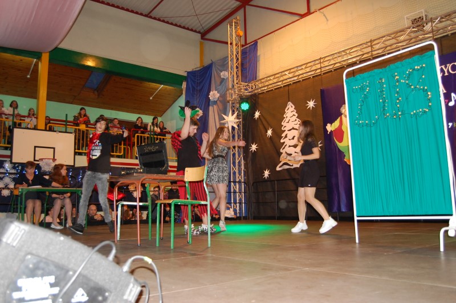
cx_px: 228
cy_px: 152
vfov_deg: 43.5
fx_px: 380
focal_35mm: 30
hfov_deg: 62.0
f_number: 3.8
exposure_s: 1/60
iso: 560
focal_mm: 20
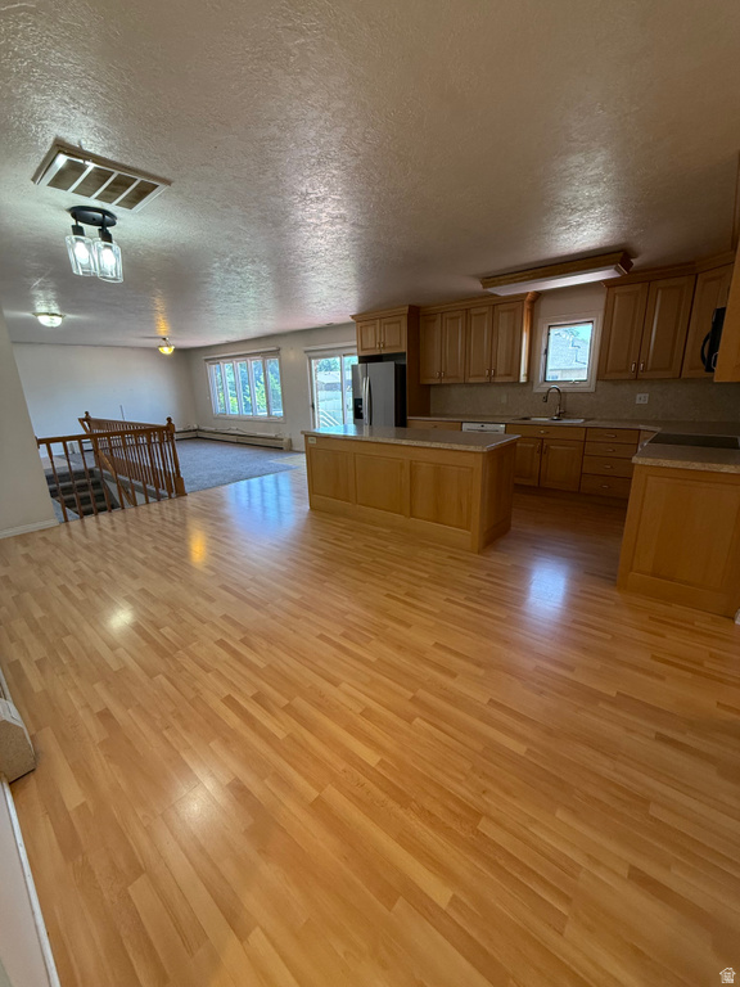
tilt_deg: -15.1
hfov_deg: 85.7
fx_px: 399
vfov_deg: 102.1
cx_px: 370
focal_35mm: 14
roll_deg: +1.9
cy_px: 494
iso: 250
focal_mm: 2.22
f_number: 2.2
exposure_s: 1/120
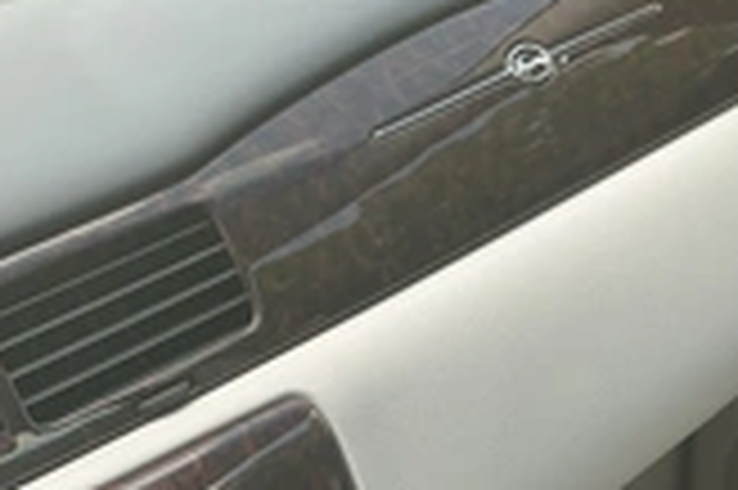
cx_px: 194
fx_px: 1454
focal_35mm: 71
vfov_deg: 18.1
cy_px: 607
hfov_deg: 28.1
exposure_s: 1/122
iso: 25
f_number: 1.8
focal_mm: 3
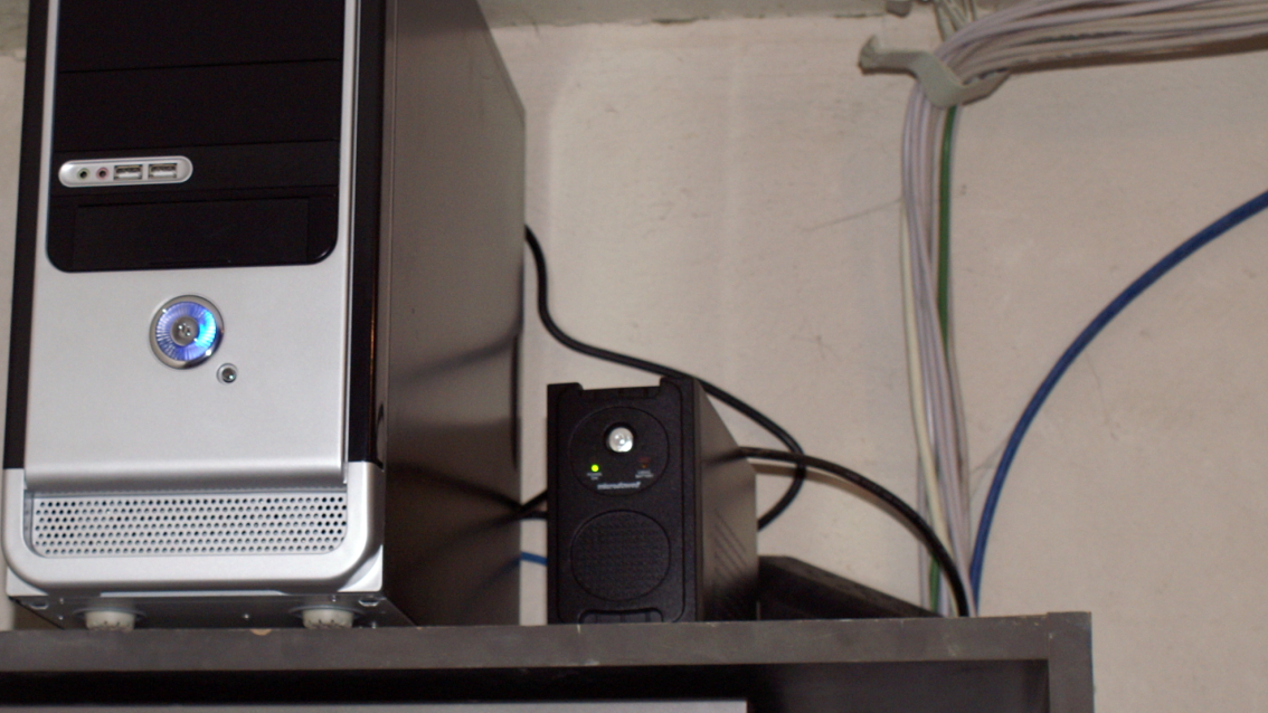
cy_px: 310
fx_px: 2818
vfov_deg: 14.4
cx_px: 382
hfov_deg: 25.2
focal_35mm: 84
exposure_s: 1/60
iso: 400
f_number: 5.6
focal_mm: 35
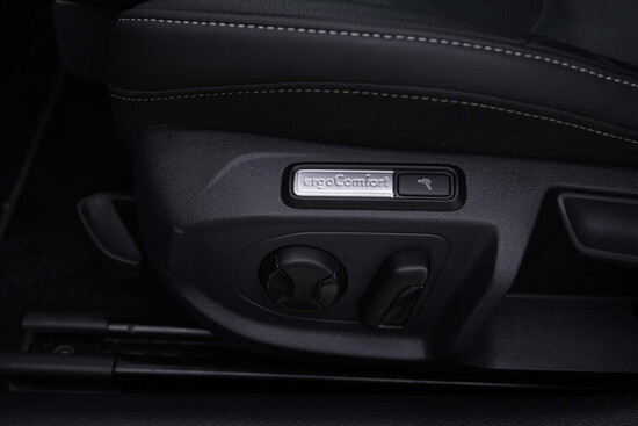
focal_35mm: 36
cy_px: 213
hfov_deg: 53.1
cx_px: 319
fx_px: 638
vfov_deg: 36.9
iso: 125
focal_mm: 24
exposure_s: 1/60
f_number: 3.5
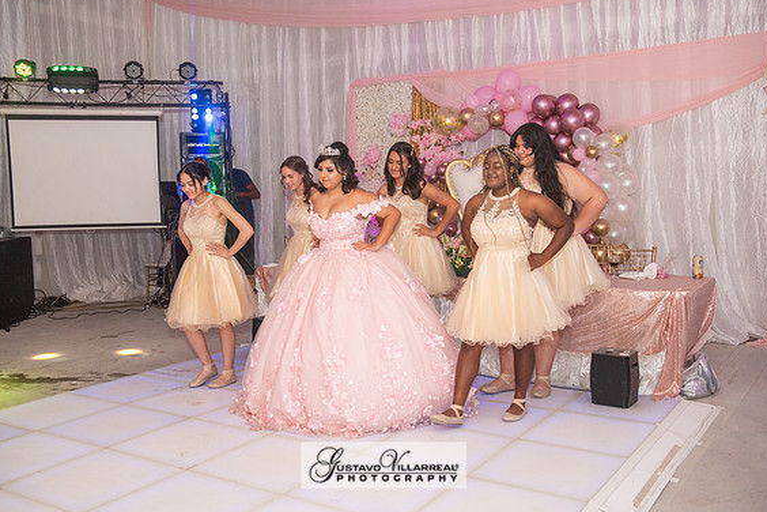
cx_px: 384
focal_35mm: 36
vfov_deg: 36.9
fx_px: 767
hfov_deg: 53.1
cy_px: 254
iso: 1250
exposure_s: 1/160
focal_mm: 35
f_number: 4
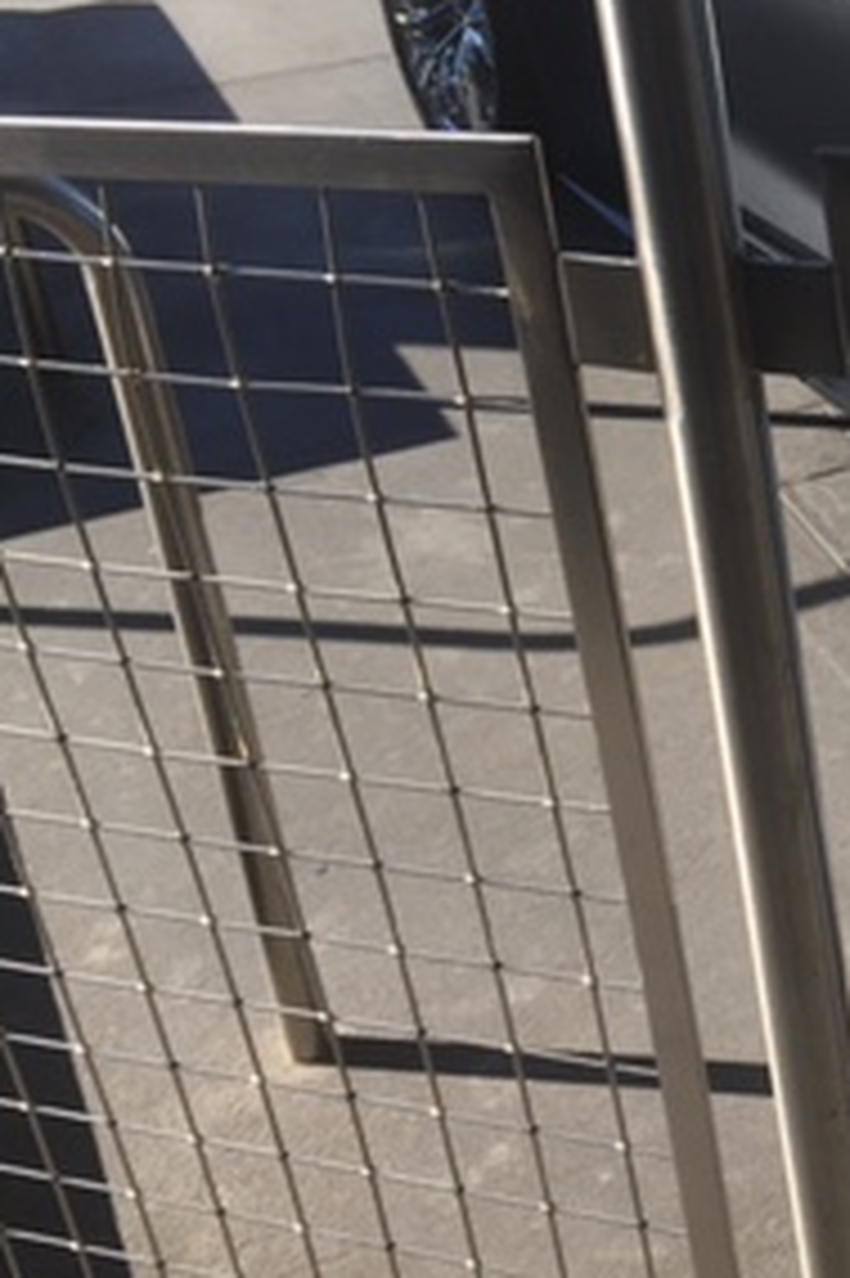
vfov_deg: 29.4
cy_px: 400
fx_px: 2411
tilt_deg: -28.4
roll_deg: +2.1
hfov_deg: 17.9
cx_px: 1264
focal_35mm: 68
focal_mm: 4.15
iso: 25
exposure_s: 1/927
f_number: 2.2
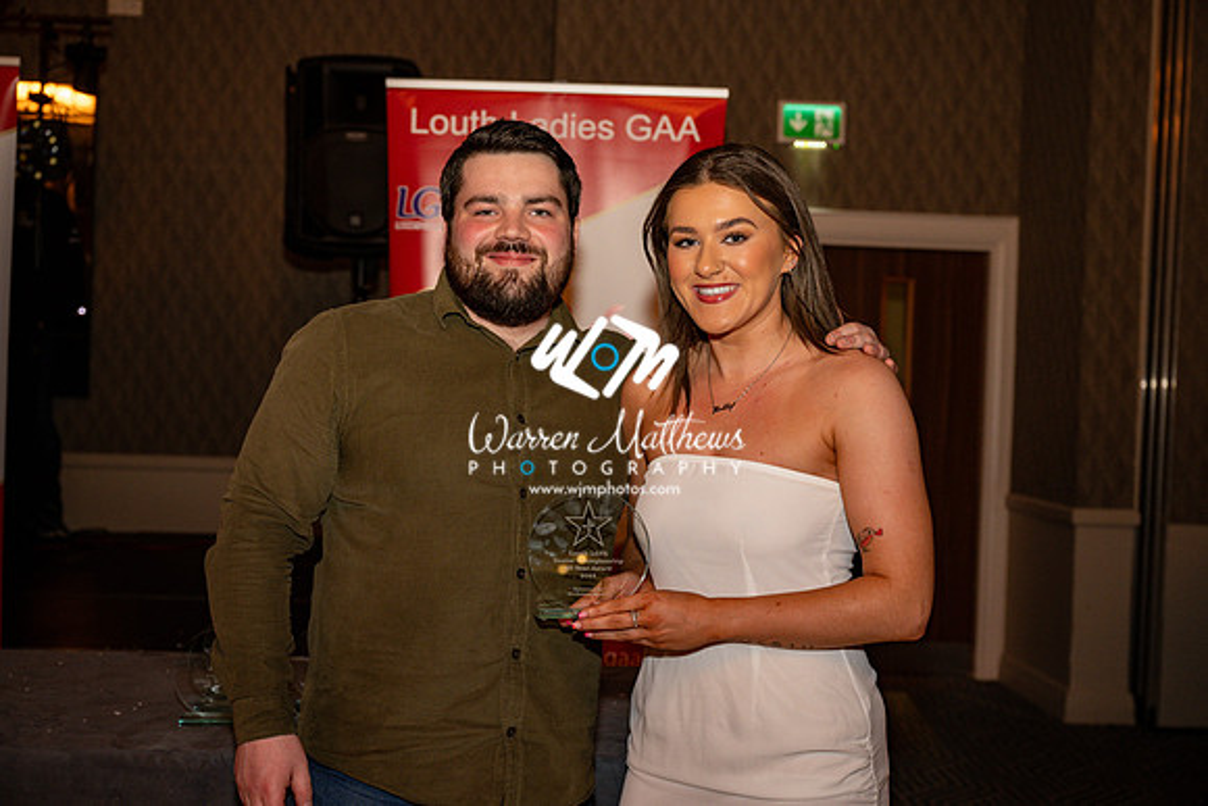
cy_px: 403
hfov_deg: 43.6
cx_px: 604
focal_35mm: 45
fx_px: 1510
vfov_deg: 29.9
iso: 500
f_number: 4
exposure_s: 1/125
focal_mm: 45
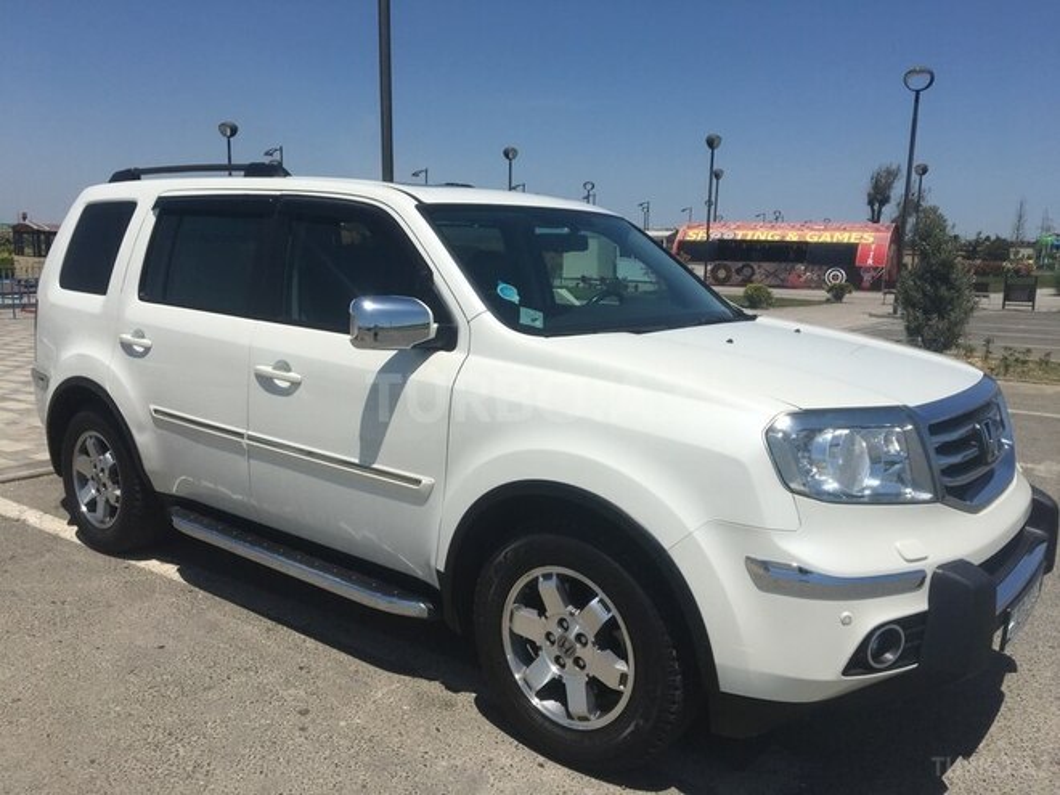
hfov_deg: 61.7
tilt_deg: -9.8
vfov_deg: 48.2
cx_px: 530
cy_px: 398
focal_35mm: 29
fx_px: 888
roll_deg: -1.4
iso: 25
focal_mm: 4.15
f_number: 2.2
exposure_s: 1/4274
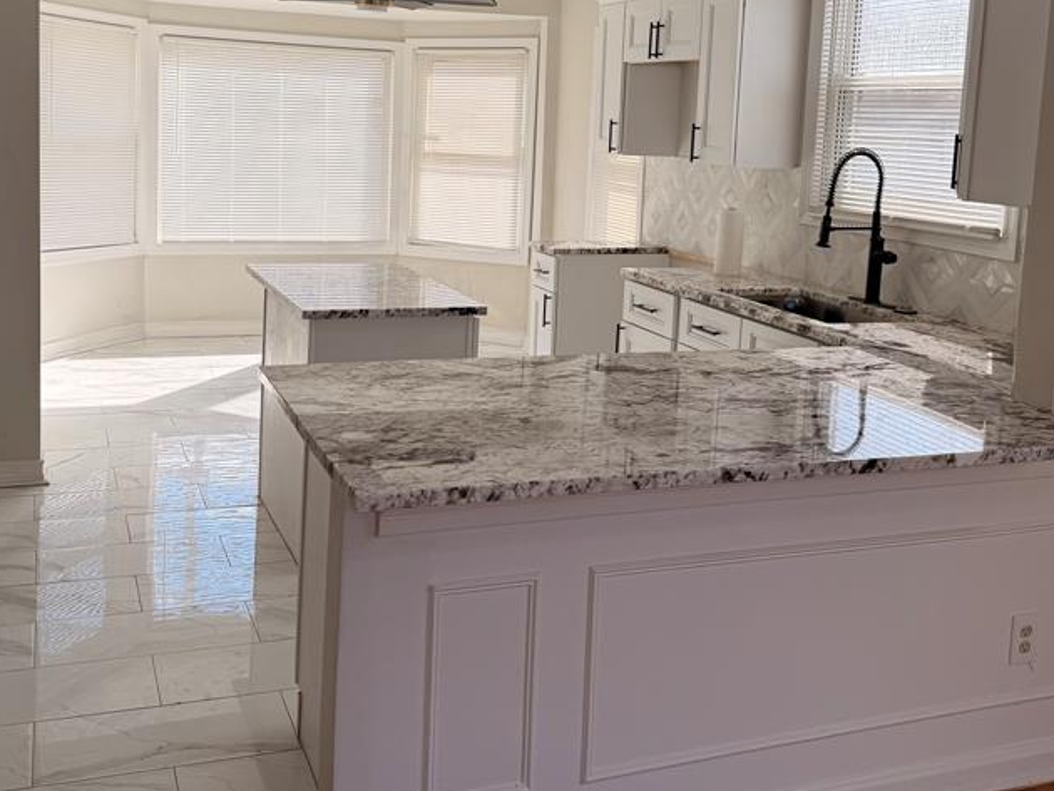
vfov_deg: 36.2
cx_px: 529
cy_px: 227
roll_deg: -1.1
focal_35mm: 39
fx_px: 1188
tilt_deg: -5.4
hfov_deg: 47.8
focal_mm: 6.76
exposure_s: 1/1122
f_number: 1.78
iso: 80
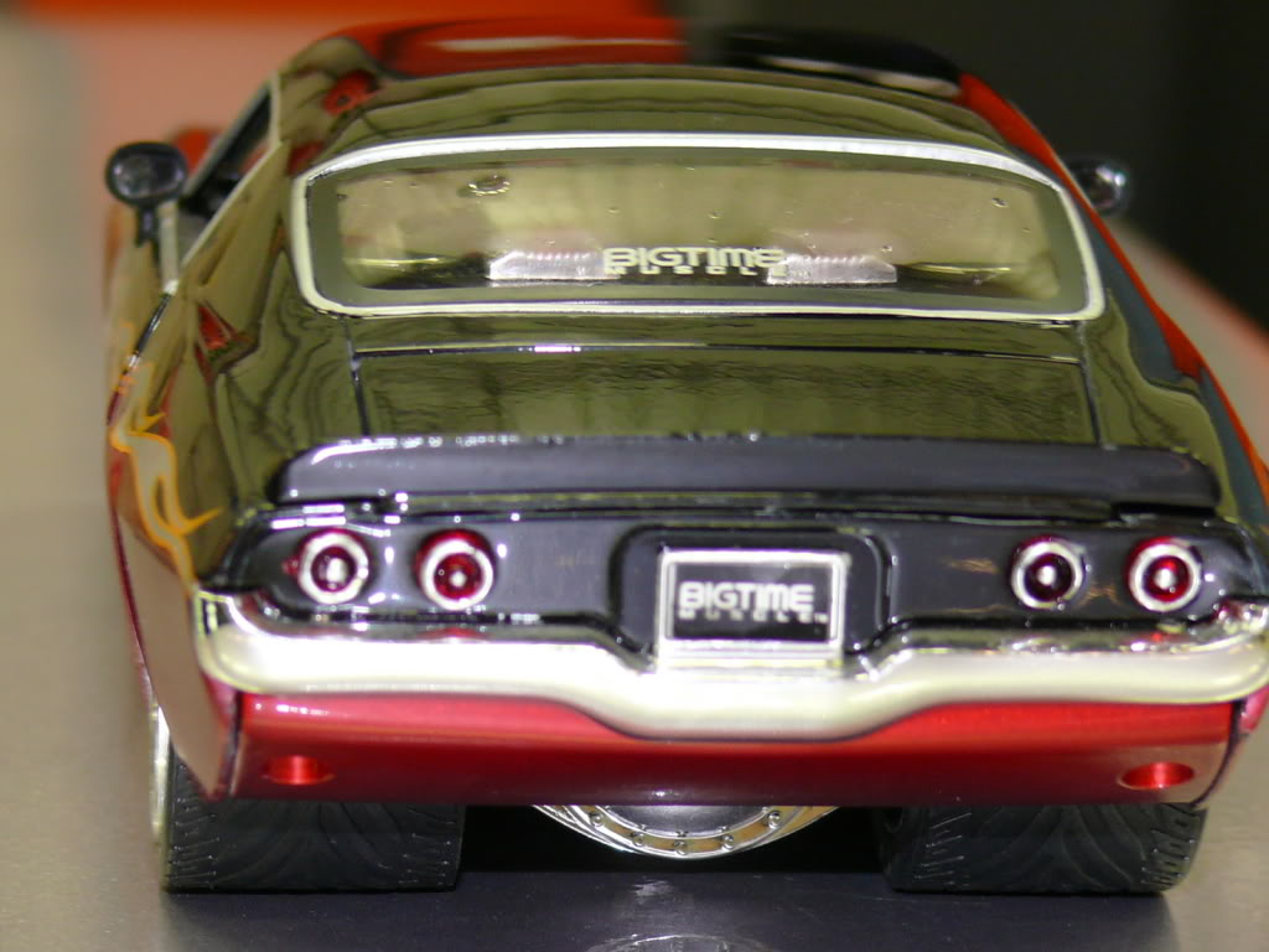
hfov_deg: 11.0
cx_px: 634
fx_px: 6599
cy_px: 476
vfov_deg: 8.2
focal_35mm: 180
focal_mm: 21.3
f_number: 3.2
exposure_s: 1/8
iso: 100
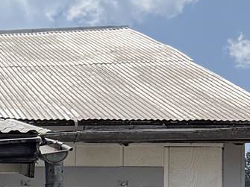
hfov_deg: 10.8
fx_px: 1191
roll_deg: -2.0
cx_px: -275
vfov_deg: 8.3
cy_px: 425
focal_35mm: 165
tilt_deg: +3.4
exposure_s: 1/6711
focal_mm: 6.76
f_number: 1.78
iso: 100
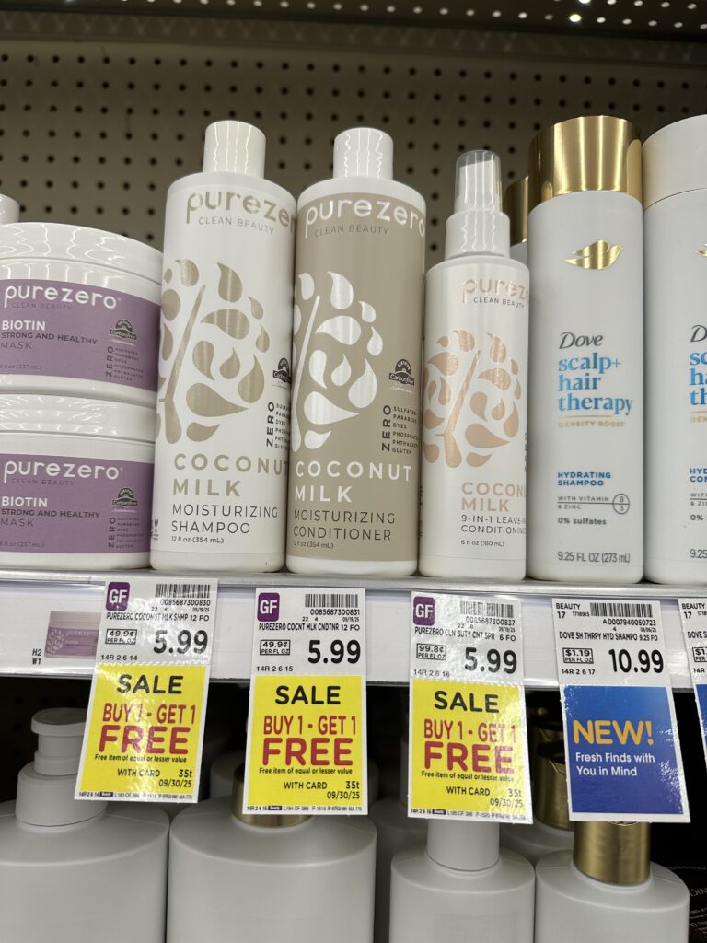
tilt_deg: +0.9
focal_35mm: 24
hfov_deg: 56.8
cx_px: 354
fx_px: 654
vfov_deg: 71.6
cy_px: 472
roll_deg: -2.0
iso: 100
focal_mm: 6.86
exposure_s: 1/127
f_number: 1.78
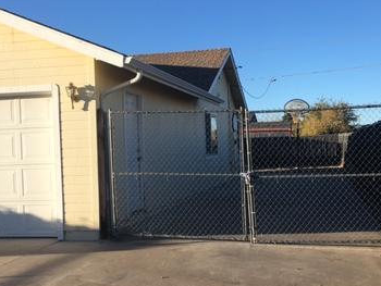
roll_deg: +1.9
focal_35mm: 53
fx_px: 584
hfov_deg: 36.1
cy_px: 154
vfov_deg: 27.5
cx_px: 171
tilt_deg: +0.0
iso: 25
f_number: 2.2
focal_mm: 4.15
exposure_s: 1/769
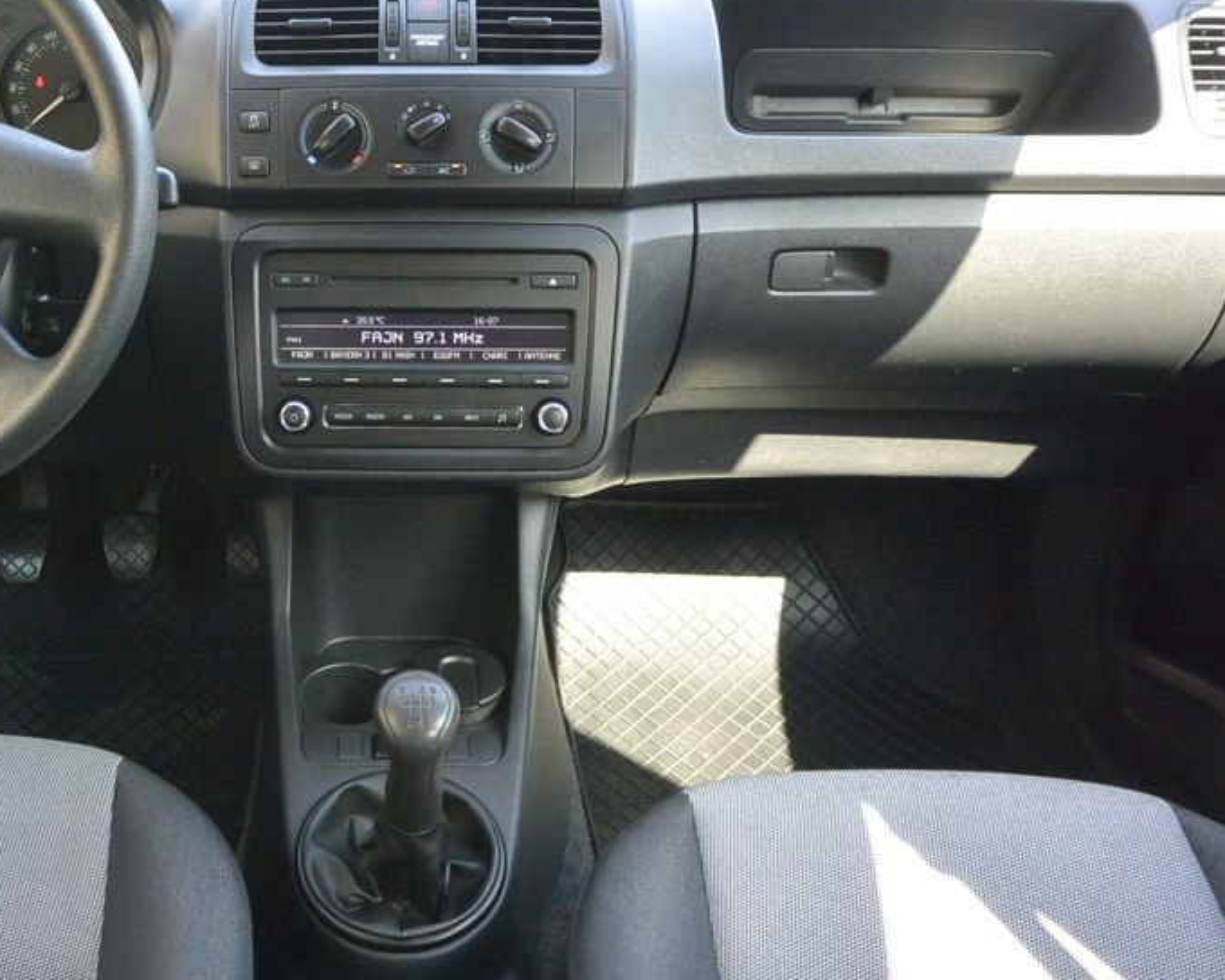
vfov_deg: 36.5
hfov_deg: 43.9
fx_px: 1486
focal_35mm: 41
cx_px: 378
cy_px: 458
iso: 400
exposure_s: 1/125
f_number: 3.5
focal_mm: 11
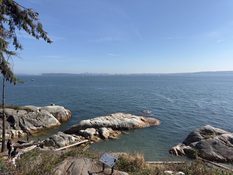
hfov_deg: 71.6
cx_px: 116
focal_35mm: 24
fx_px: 162
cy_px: 88
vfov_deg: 56.8
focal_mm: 6.86
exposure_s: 1/7937
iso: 100
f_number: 1.78
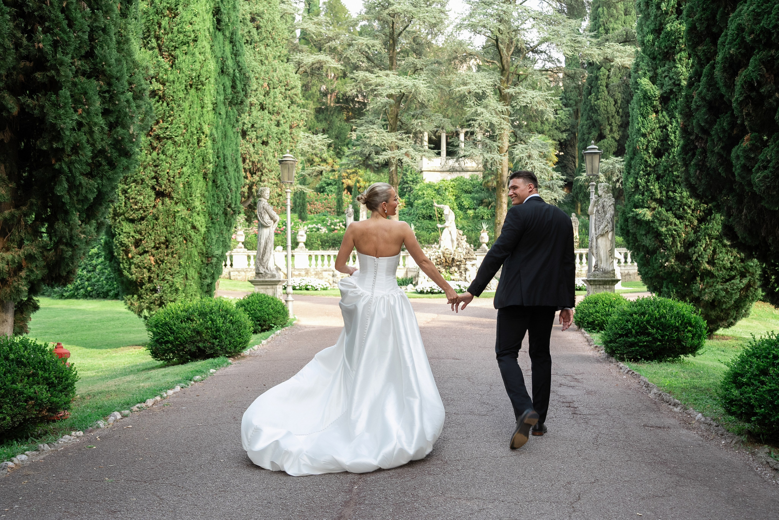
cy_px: 260
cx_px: 390
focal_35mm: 40
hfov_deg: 48.5
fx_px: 866
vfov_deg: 33.4
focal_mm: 40
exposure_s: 1/200
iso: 500
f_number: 5
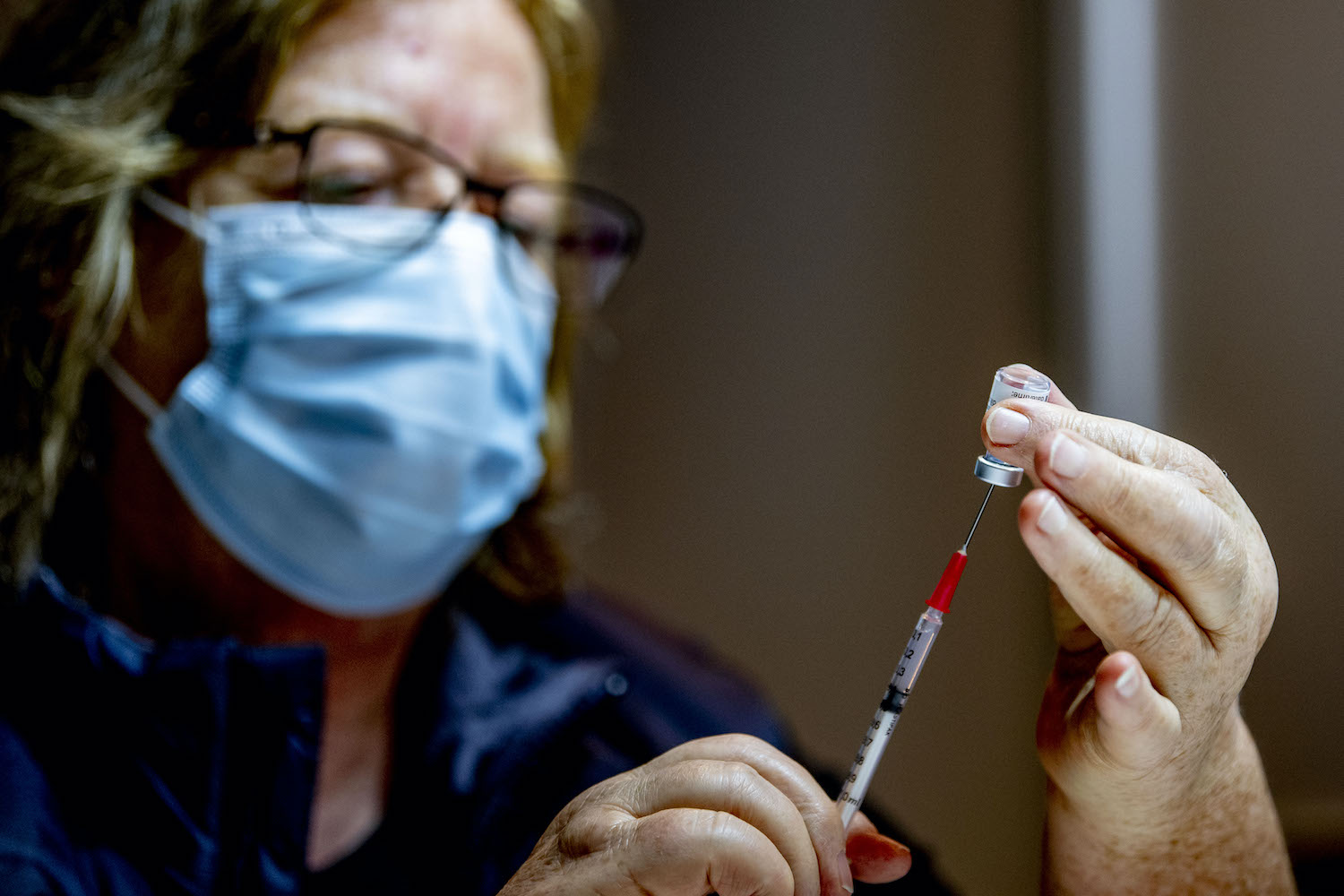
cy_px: 448
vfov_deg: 9.1
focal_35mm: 150
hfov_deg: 13.7
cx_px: 672
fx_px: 5600
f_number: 3.2
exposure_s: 1/500
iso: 3200
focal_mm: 150
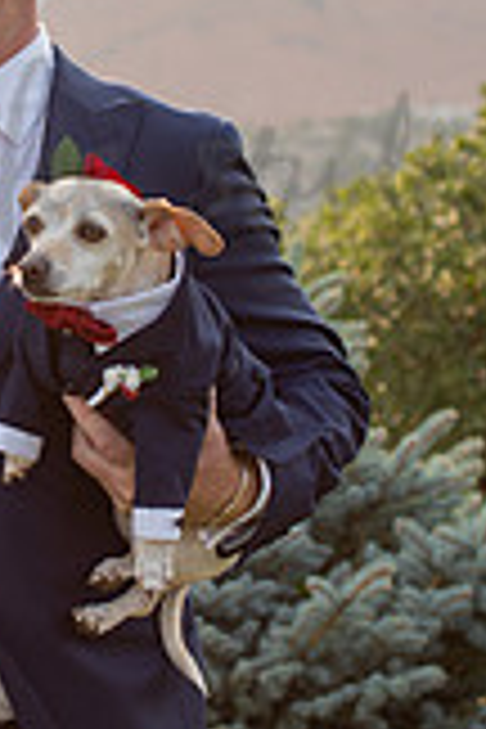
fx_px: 2815
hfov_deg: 9.7
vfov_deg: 14.7
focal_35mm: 139
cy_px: 158
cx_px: -81
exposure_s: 1/400
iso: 160
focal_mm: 50
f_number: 4
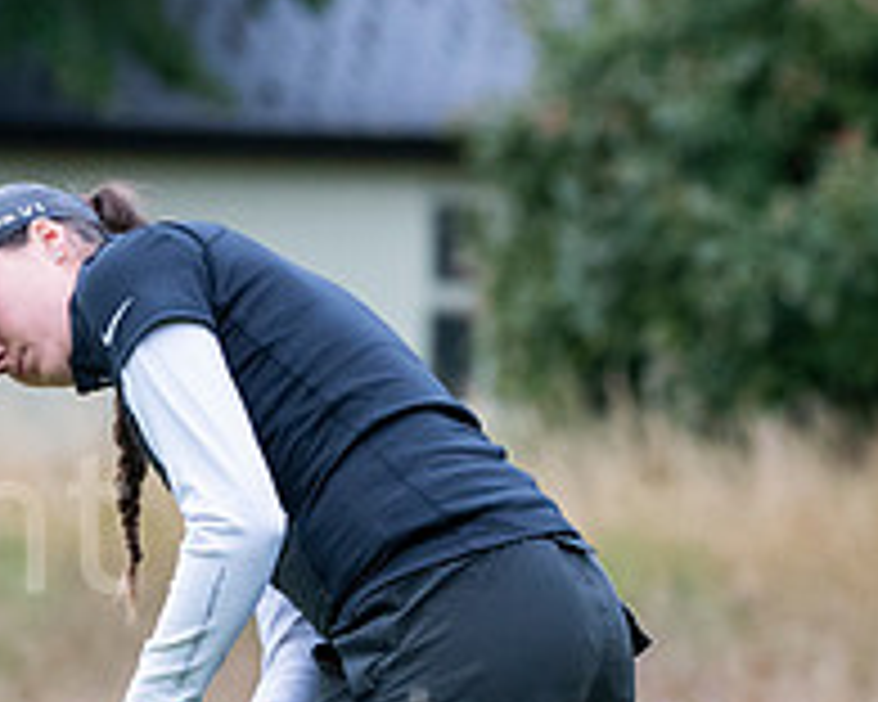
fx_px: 26063
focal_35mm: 1003
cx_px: -144
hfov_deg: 1.9
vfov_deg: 1.5
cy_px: 812
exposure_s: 1/1600
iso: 1600
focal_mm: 240
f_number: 5.6
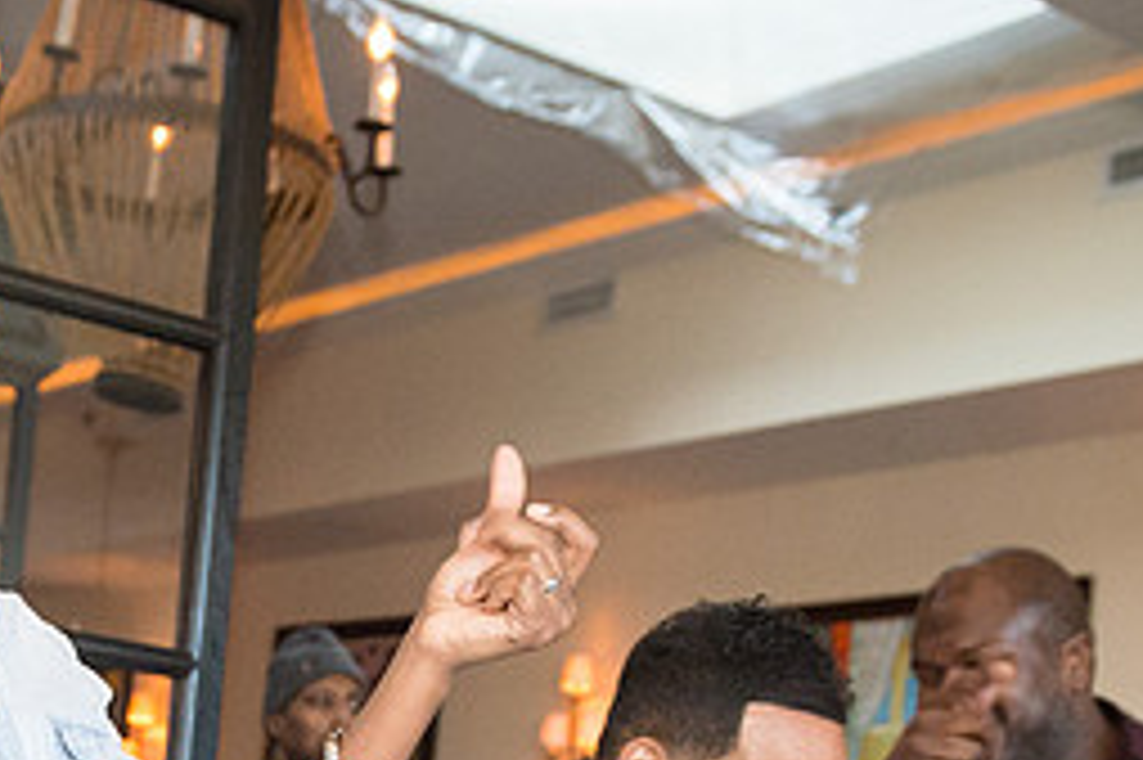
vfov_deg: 15.5
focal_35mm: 84
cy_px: 988
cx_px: 172
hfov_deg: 23.7
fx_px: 2665
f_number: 3.5
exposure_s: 1/400
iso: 5000
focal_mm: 27
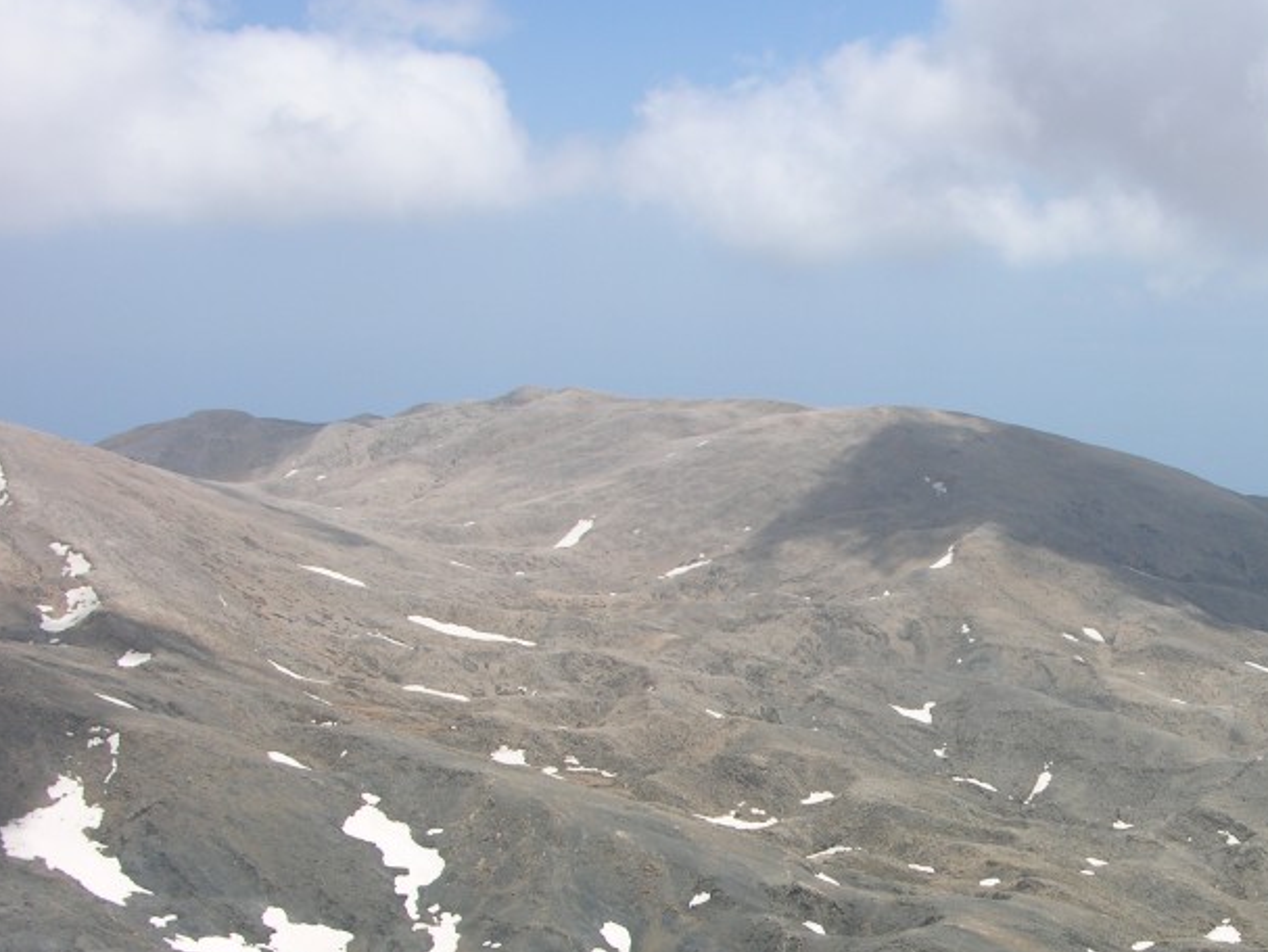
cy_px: 718
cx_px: 1030
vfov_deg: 24.6
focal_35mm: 59
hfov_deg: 31.7
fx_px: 2162
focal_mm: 8.9
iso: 50
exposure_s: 1/280
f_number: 7.1
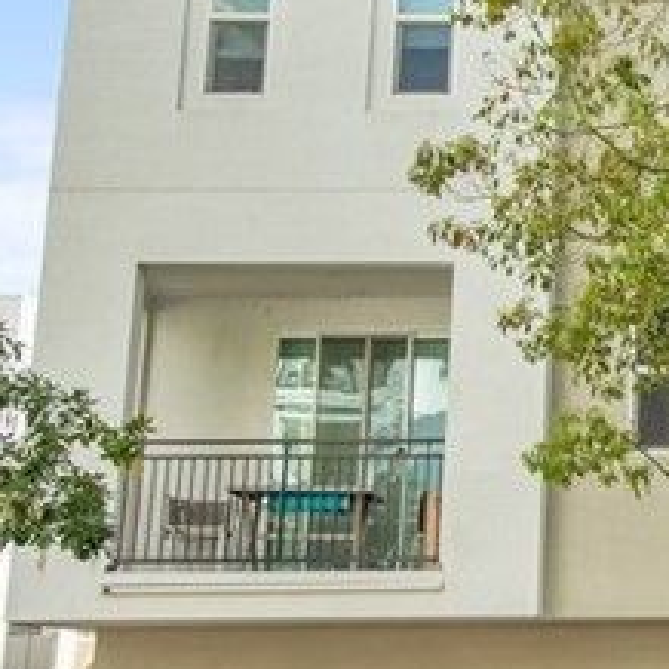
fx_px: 1749
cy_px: 361
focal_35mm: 80
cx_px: 881
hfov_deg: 19.8
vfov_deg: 21.6
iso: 100
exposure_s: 1/160
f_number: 6.3
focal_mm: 20
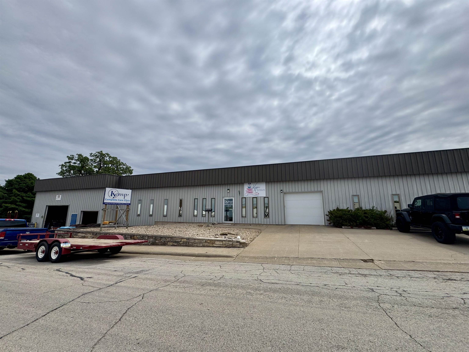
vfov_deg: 85.7
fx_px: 190
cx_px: 234
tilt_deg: +10.3
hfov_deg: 102.1
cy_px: 176
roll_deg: -0.4
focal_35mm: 14
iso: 32
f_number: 2.2
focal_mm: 2.22
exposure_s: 1/3906
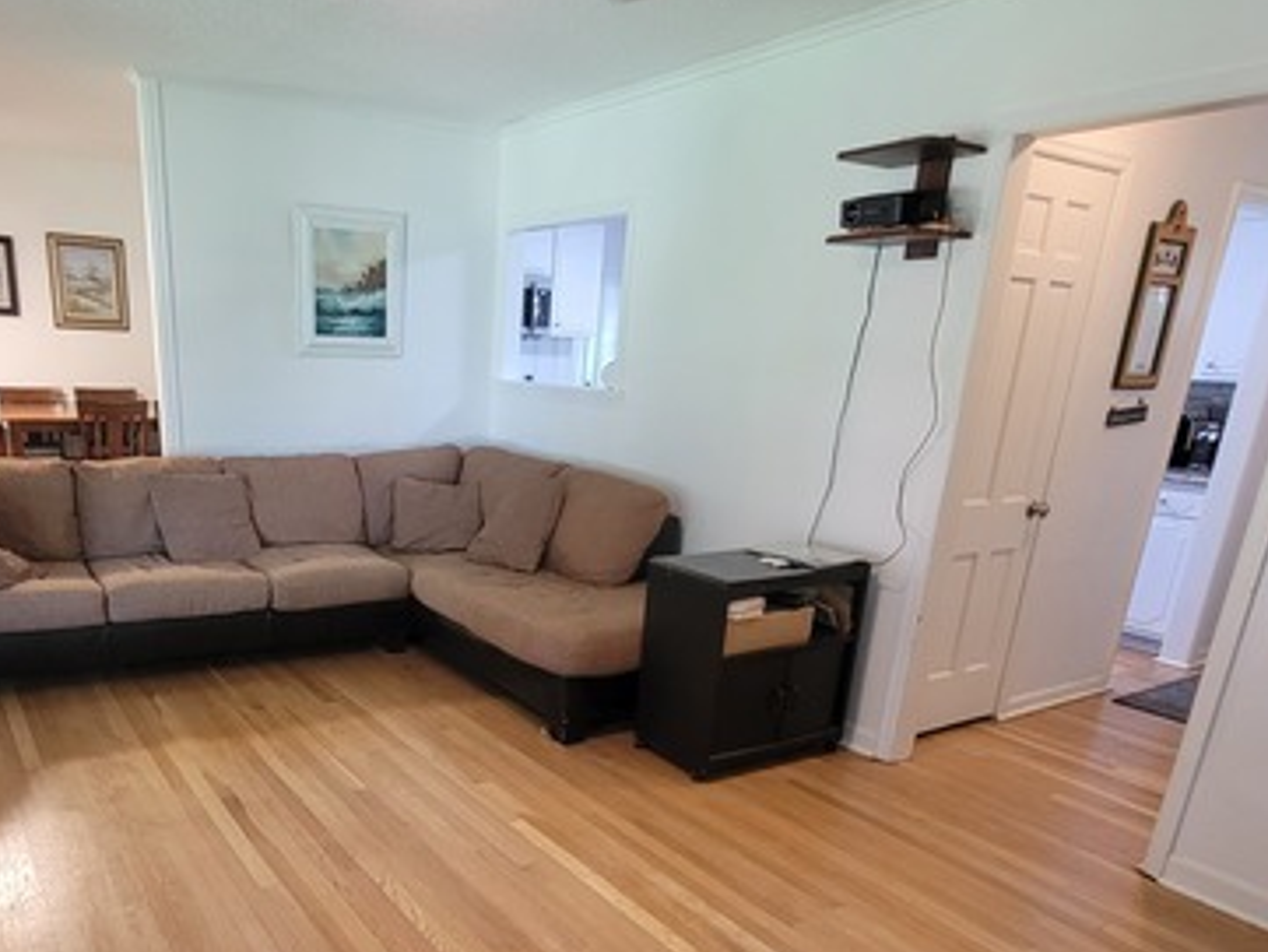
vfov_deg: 54.7
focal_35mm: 24
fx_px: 879
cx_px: 476
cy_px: 689
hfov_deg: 70.4
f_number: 2.2
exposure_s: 1/40
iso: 320
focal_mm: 2.2
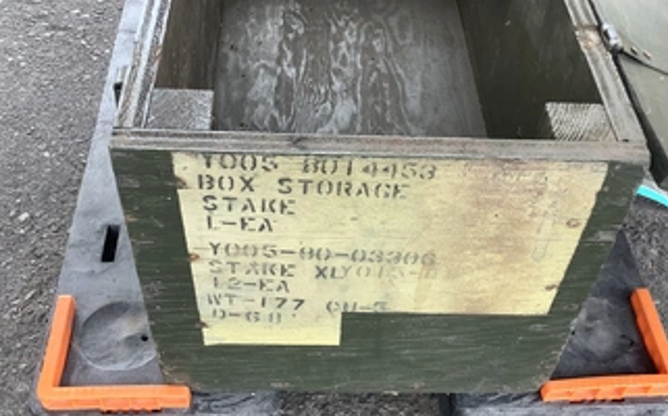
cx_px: 345
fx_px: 746
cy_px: 279
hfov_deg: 48.2
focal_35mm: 41
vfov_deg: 30.9
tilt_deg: -47.2
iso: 32
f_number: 2.4
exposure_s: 1/120
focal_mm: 3.3
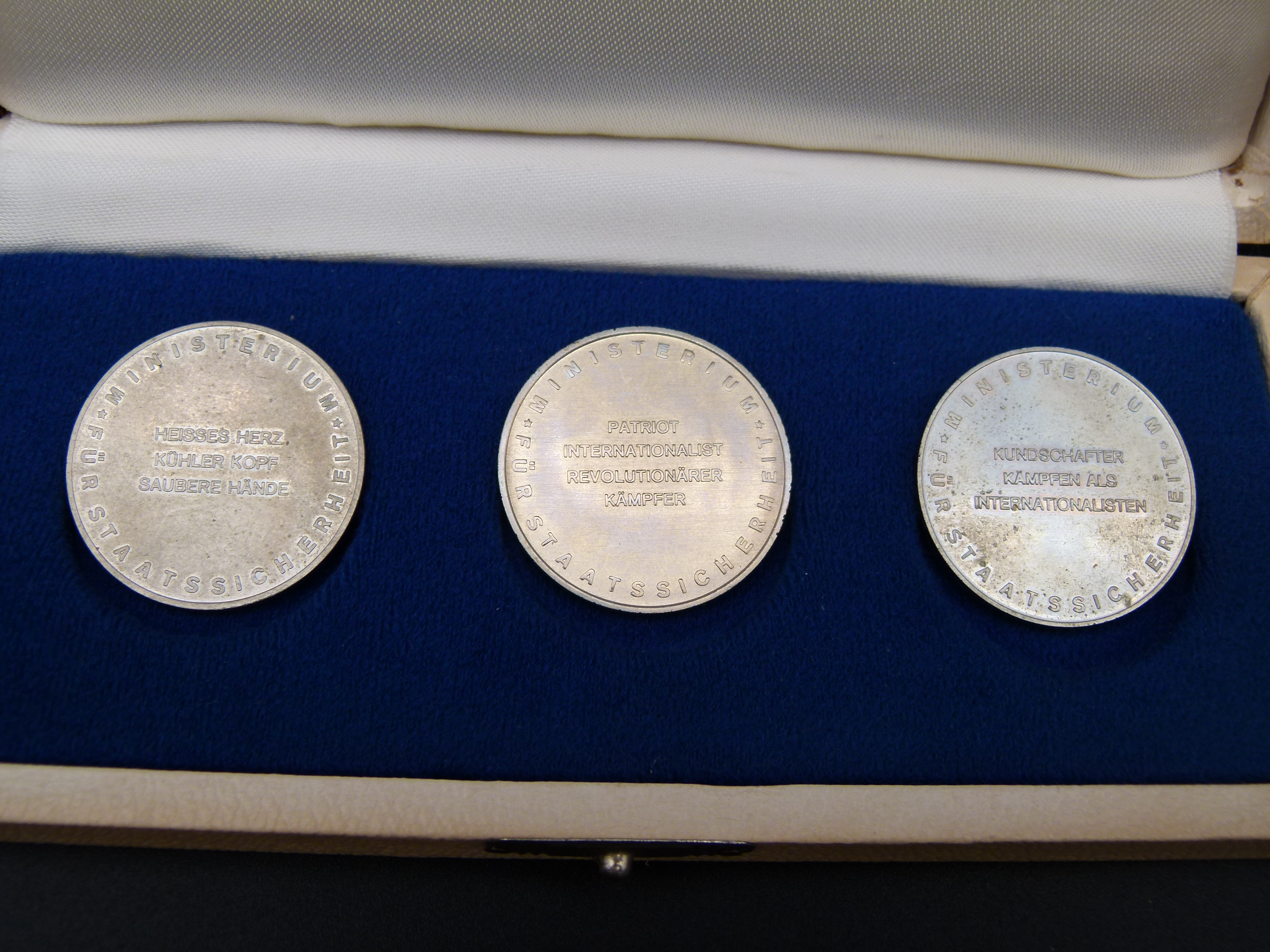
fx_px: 1321
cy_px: 476
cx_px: 635
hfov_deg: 51.4
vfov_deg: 39.7
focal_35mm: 36
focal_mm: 6.5
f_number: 3.1
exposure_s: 1/125
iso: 100
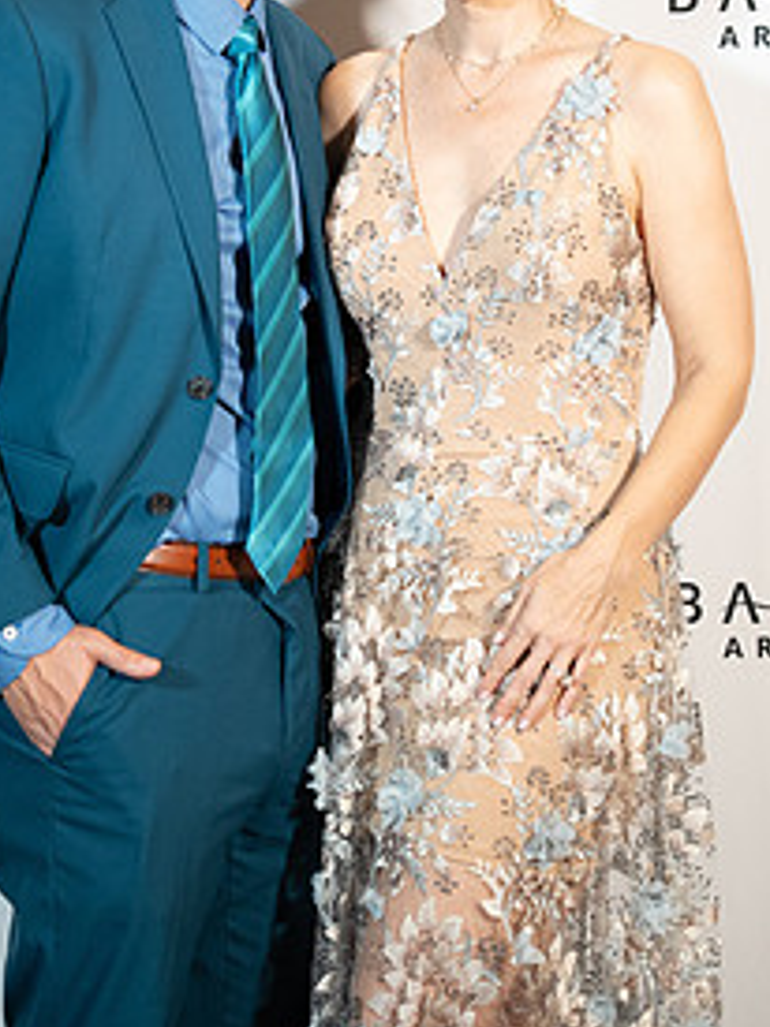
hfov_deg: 13.4
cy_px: 329
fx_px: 3265
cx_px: 329
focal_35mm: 110
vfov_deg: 17.8
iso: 1600
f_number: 2.8
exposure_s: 1/160
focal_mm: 70
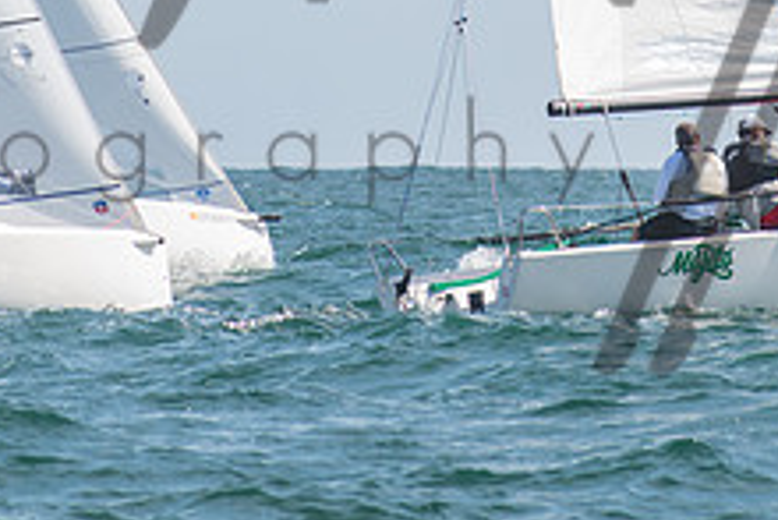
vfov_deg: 2.4
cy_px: -115
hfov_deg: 3.6
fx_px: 12326
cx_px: 439
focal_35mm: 570
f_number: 6.3
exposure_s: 1/640
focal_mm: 140
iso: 200
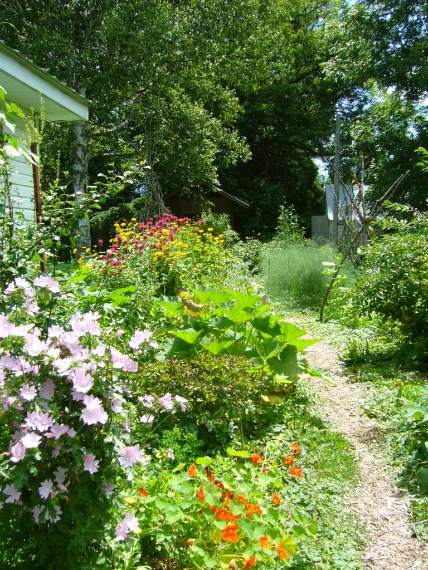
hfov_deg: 40.7
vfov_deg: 52.6
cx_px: 214
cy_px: 285
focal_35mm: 35
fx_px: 577
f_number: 5.6
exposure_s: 1/200
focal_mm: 5.8
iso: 100
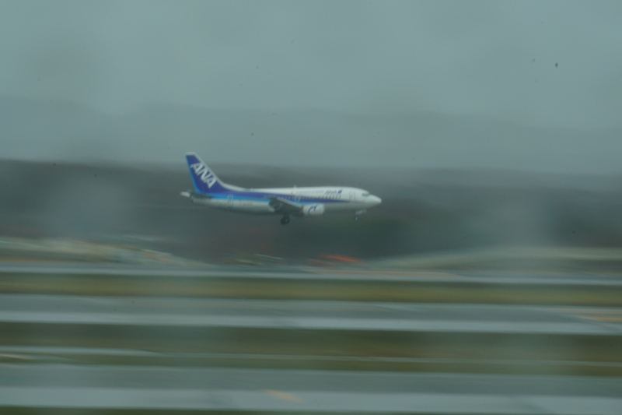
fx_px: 5182
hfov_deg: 6.9
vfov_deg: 4.6
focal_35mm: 300
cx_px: 311
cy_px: 208
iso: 160
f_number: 32
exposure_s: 1/15
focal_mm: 200
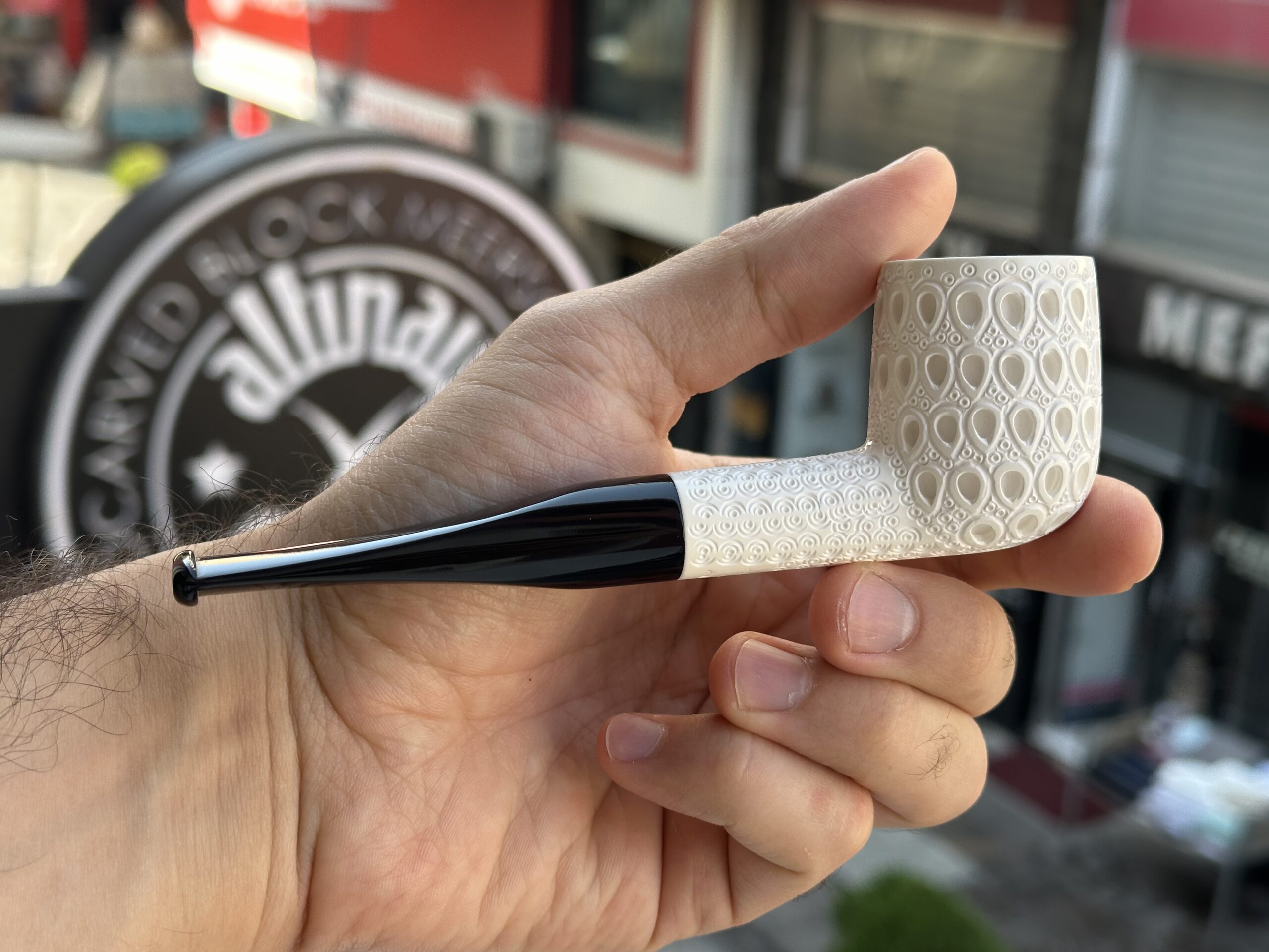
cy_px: 476
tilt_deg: -17.9
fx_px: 1760
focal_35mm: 48
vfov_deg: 30.3
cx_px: 634
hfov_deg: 39.7
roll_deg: -3.2
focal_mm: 6.86
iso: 64
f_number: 1.78
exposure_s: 1/430
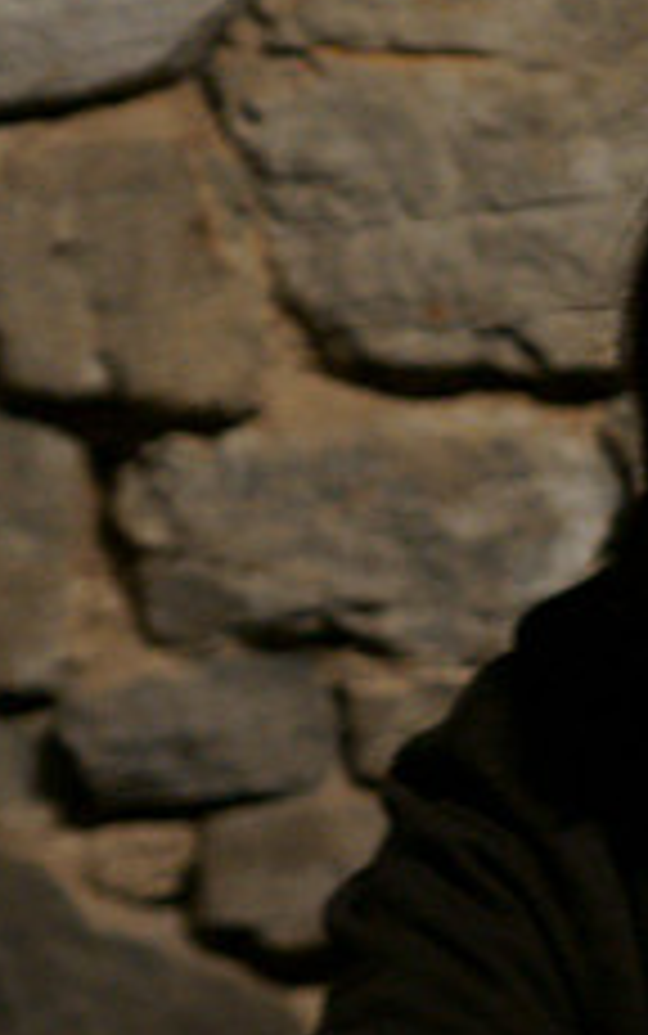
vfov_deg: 7.3
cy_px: 623
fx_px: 8164
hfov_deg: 4.5
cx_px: 882
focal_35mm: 289
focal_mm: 75
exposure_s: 1/25
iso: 1600
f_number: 3.2
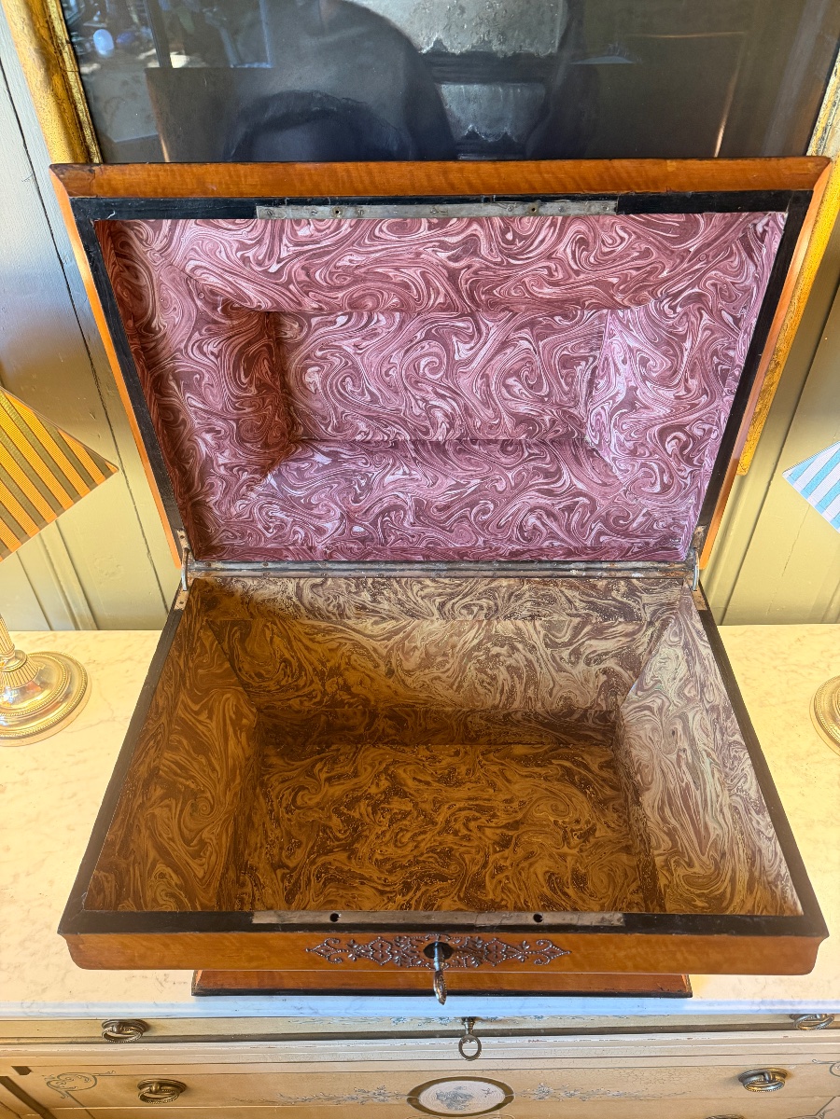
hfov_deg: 56.8
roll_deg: +0.9
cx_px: 420
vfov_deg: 71.6
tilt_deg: -40.2
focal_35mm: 24
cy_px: 560
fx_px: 777
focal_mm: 6.76
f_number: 1.78
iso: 400
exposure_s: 1/60
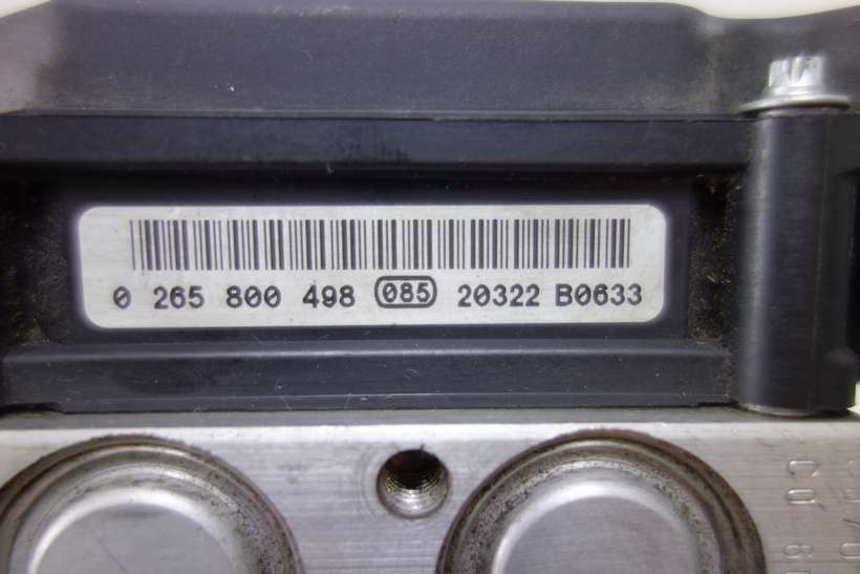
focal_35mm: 28
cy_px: 287
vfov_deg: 46.4
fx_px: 669
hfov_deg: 65.5
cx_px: 430
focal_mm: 10.4
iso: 125
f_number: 1.8
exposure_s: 1/100
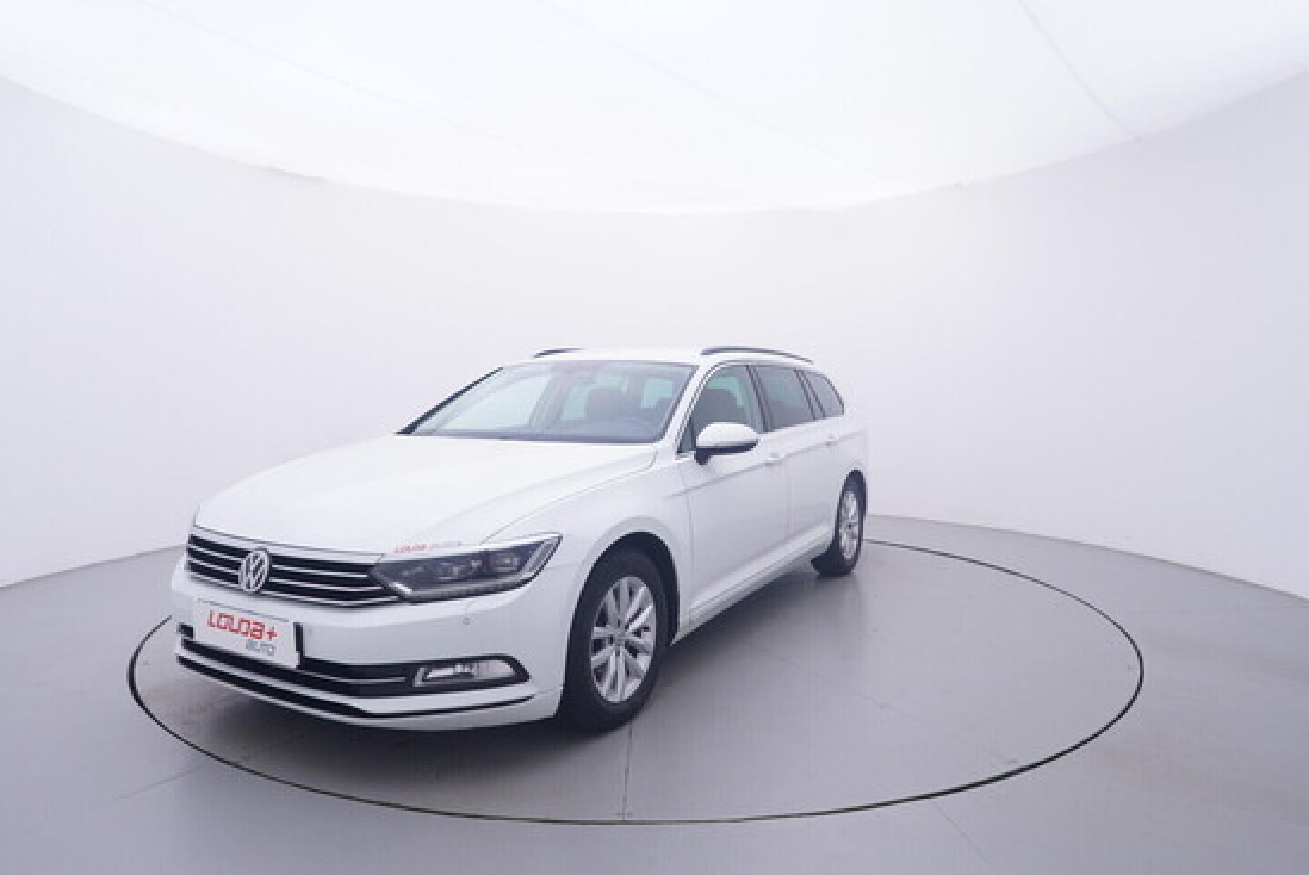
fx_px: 819
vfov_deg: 56.2
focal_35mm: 22
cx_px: 654
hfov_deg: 77.3
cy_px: 438
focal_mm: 15
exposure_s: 1/80
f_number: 5
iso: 200
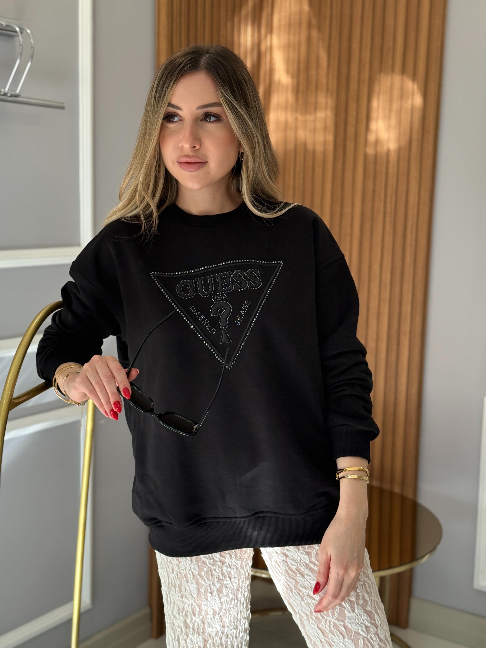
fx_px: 899
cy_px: 324
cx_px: 243
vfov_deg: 39.7
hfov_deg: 30.3
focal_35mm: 48
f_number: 1.78
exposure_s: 1/242
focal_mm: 6.76
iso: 160
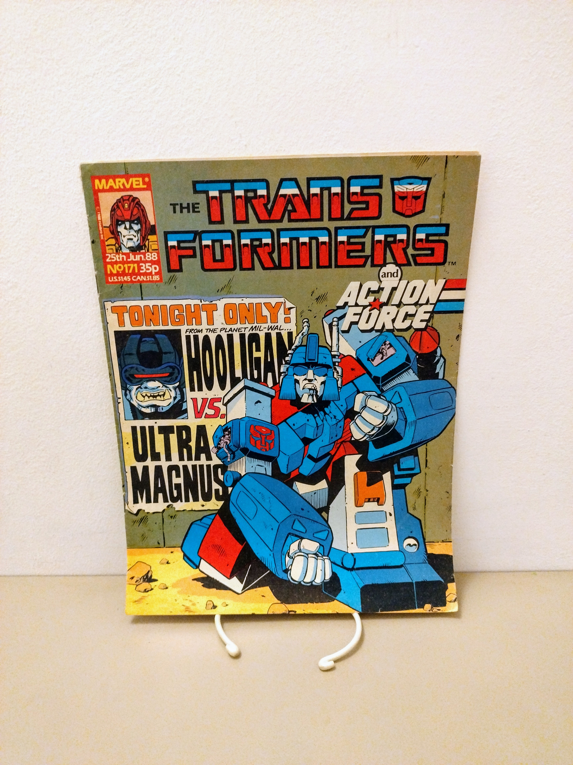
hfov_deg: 54.8
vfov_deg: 69.4
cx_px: 286
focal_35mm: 25
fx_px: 553
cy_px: 382
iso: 3203
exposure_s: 1/25
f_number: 1.7
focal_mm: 4.71
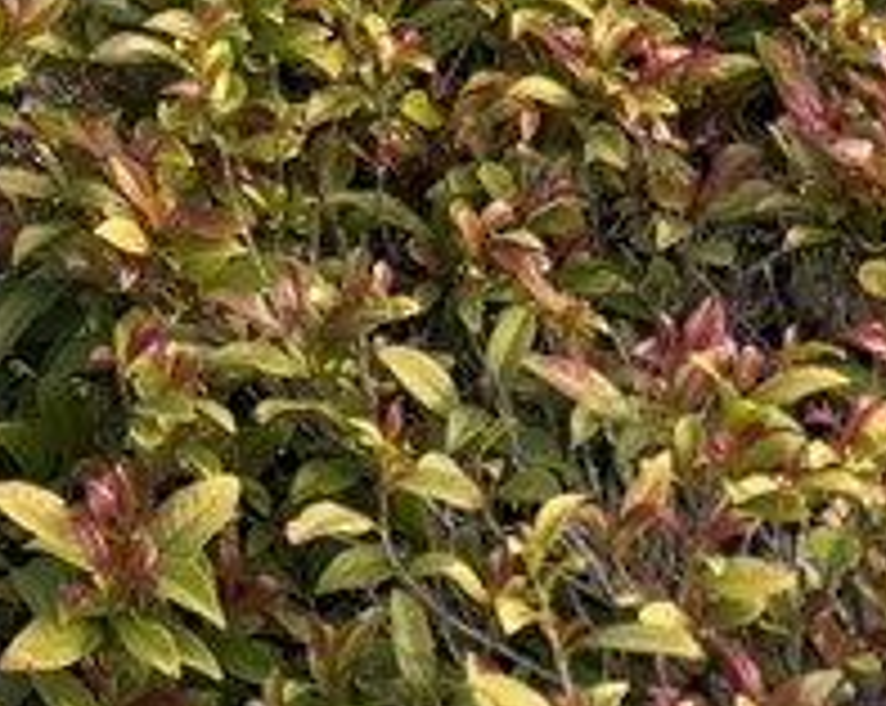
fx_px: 3194
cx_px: -607
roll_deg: -1.4
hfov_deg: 14.3
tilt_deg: -4.7
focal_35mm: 122
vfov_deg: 10.7
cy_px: -998
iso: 80
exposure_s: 1/4167
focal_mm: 6.76
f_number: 1.78
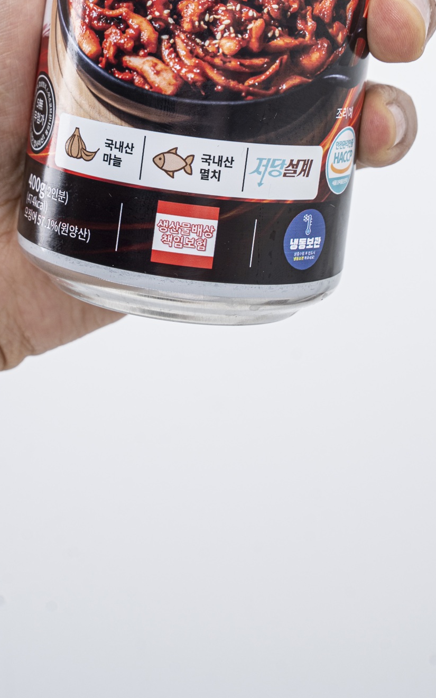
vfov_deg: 19.0
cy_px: -25
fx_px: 2019
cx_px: 190
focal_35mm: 106
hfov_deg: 12.3
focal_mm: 49.1
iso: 100
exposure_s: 1/100
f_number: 11
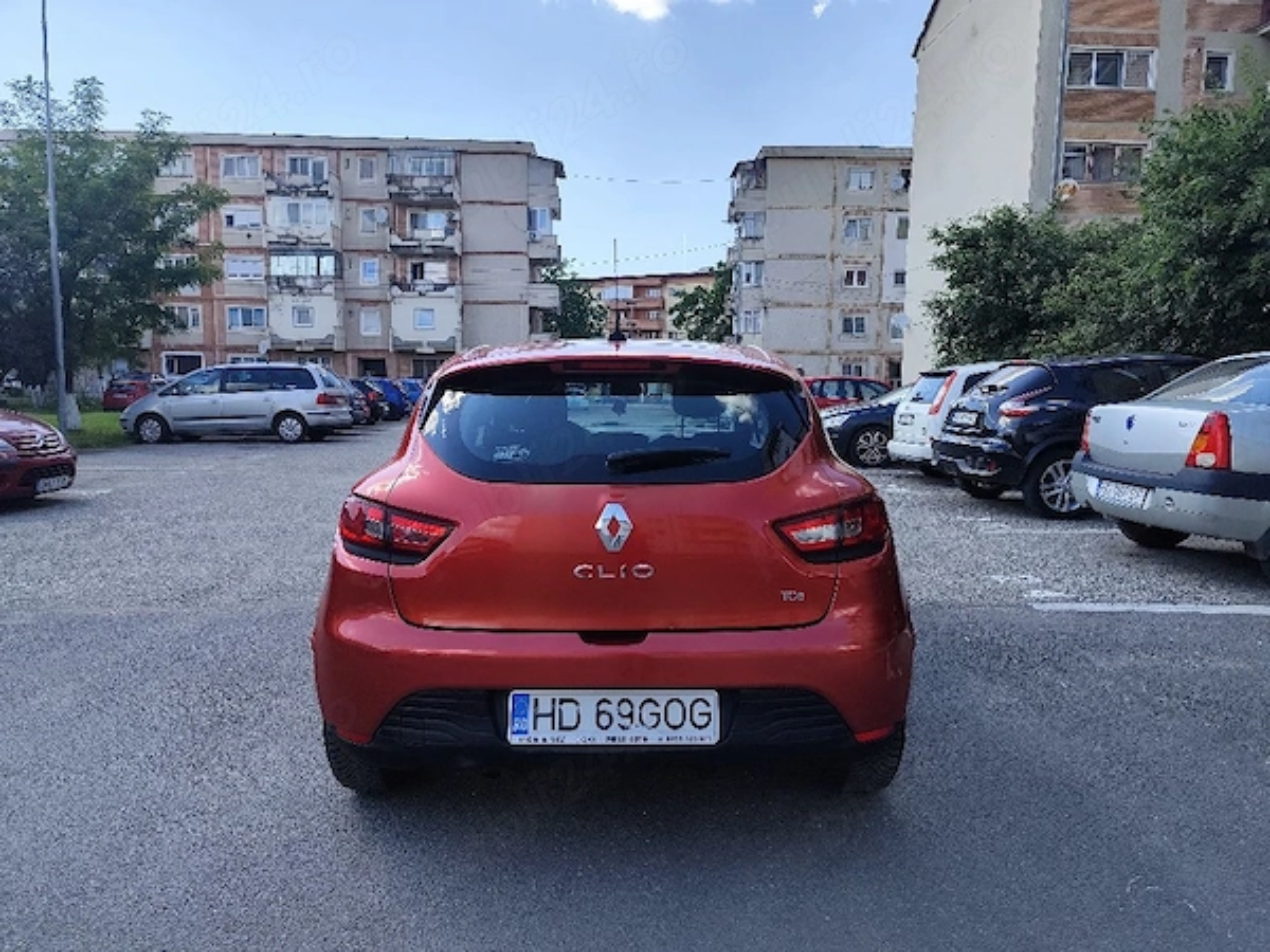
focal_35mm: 23
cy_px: 476
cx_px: 635
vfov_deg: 58.9
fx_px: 844
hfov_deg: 73.9
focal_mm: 6.14
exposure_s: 1/769
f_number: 1.65
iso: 50
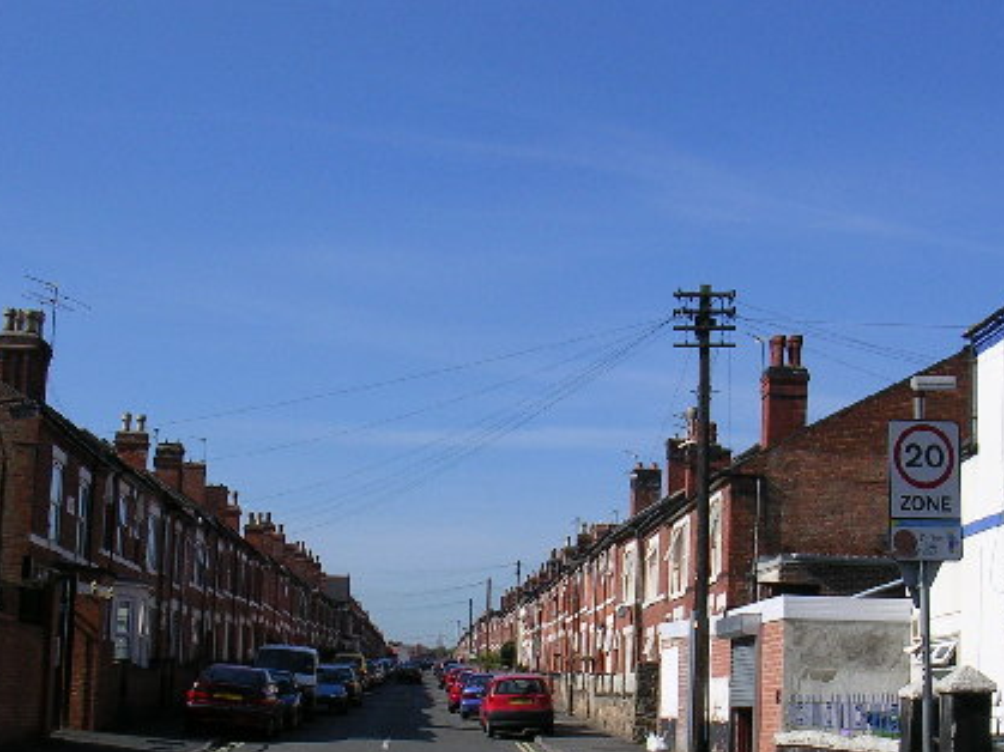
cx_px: 597
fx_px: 1682
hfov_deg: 33.1
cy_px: 534
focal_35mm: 58
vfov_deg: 25.0
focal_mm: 5.8
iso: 50
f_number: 5.6
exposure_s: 1/422
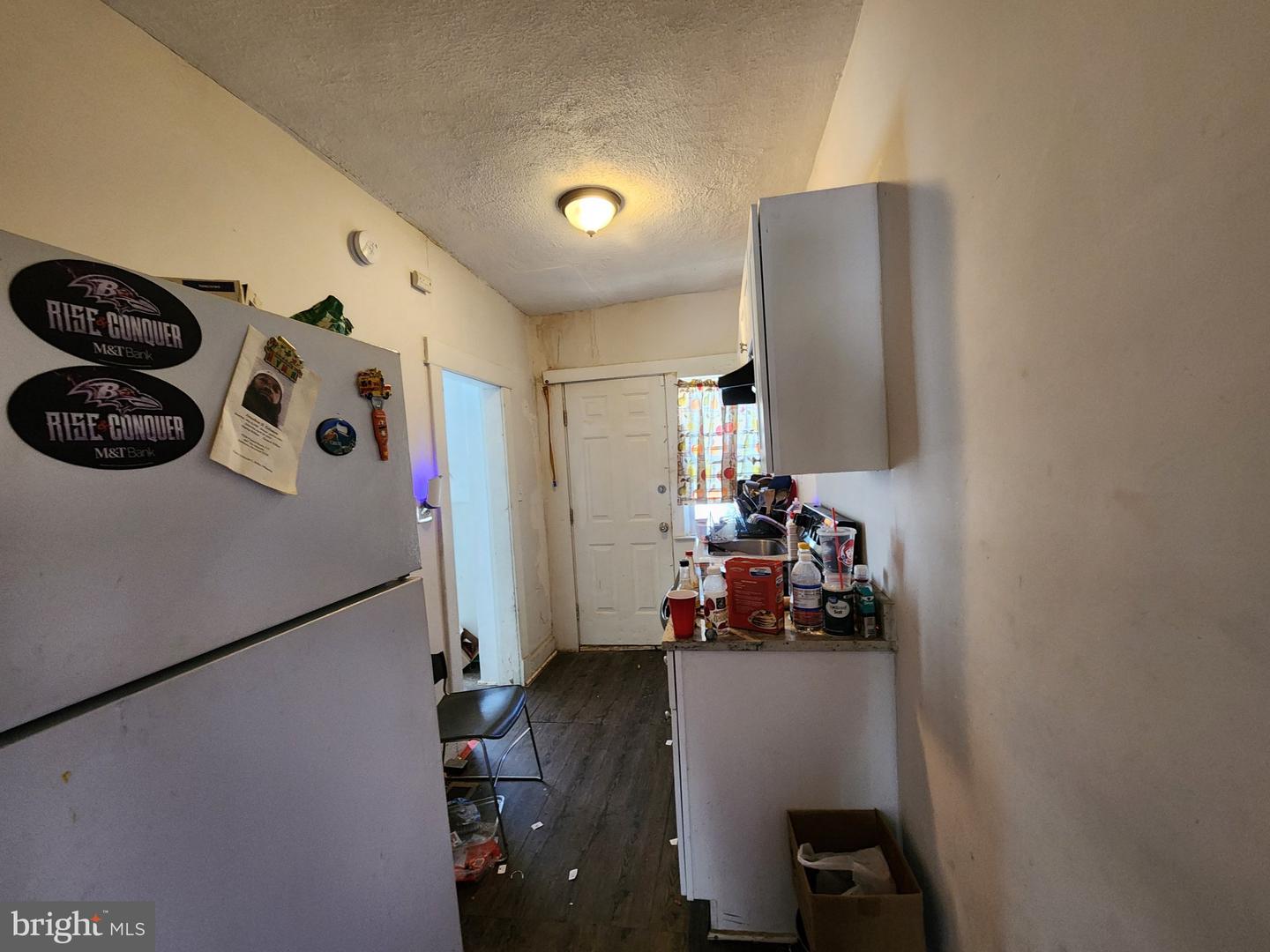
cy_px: 476
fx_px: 477
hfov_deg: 106.2
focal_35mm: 13
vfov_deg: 89.9
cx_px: 635
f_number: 2.2
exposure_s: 1/30
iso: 400
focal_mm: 2.2
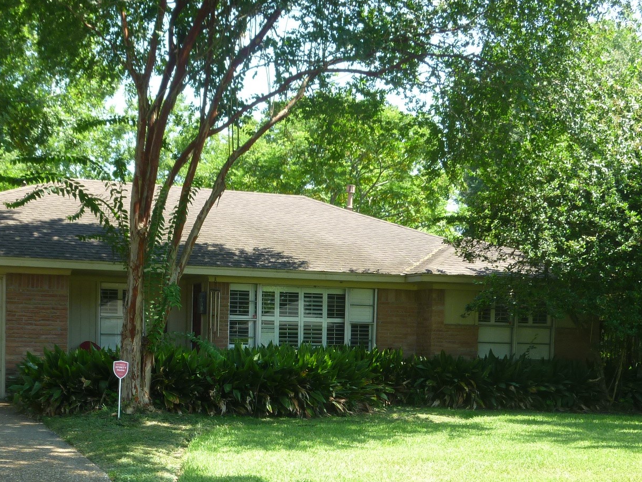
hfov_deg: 38.6
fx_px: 909
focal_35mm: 49
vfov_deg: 28.9
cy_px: 404
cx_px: 235
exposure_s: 1/100
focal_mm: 5.2
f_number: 3.5
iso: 80
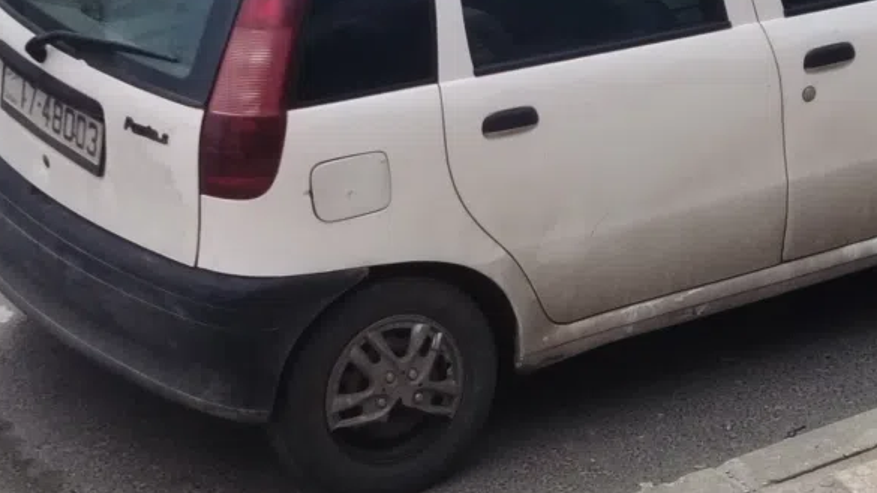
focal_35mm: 206
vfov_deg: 5.9
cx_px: 675
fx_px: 4790
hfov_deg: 10.4
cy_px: 354
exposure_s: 1/504
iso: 100
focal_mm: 5.25
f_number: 1.75
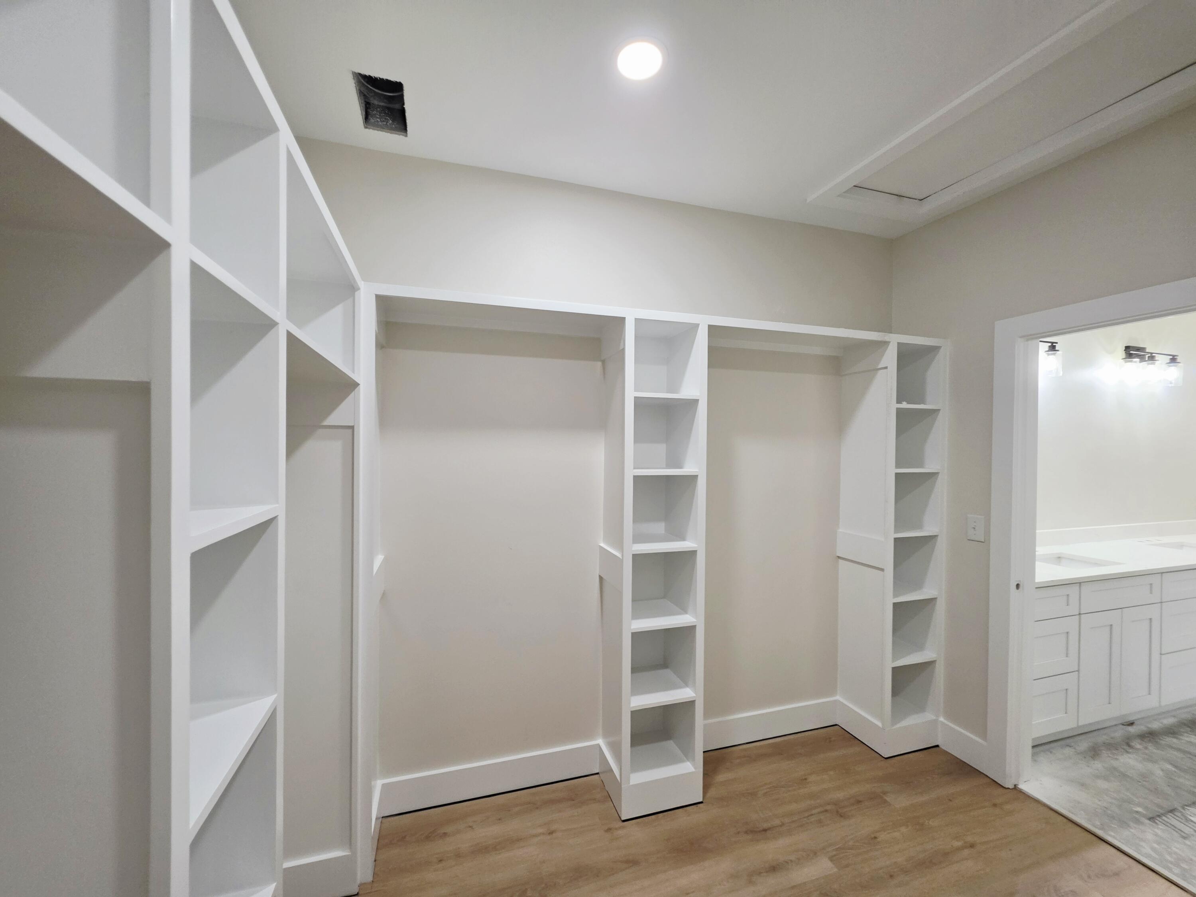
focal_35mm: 13
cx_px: 598
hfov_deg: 106.2
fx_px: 449
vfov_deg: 89.9
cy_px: 448
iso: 160
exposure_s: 1/120
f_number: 1.9
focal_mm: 2.2
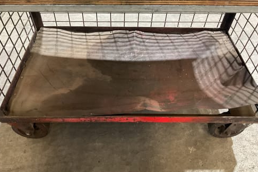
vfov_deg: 42.3
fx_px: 222
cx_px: 126
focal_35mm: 31
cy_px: 92
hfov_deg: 60.3
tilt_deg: -48.8
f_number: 1.8
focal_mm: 3
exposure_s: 1/30
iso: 320
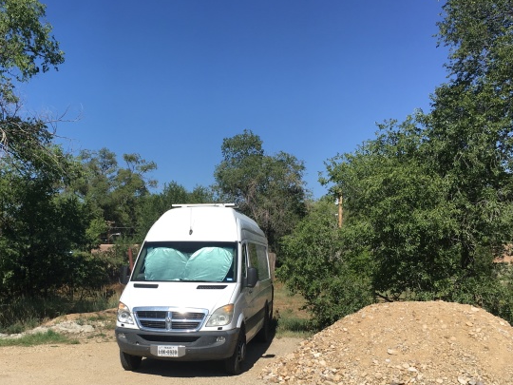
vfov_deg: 33.1
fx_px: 637
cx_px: 162
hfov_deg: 43.1
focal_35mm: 43
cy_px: 274
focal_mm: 4.15
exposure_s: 1/1538
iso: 25
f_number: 2.2
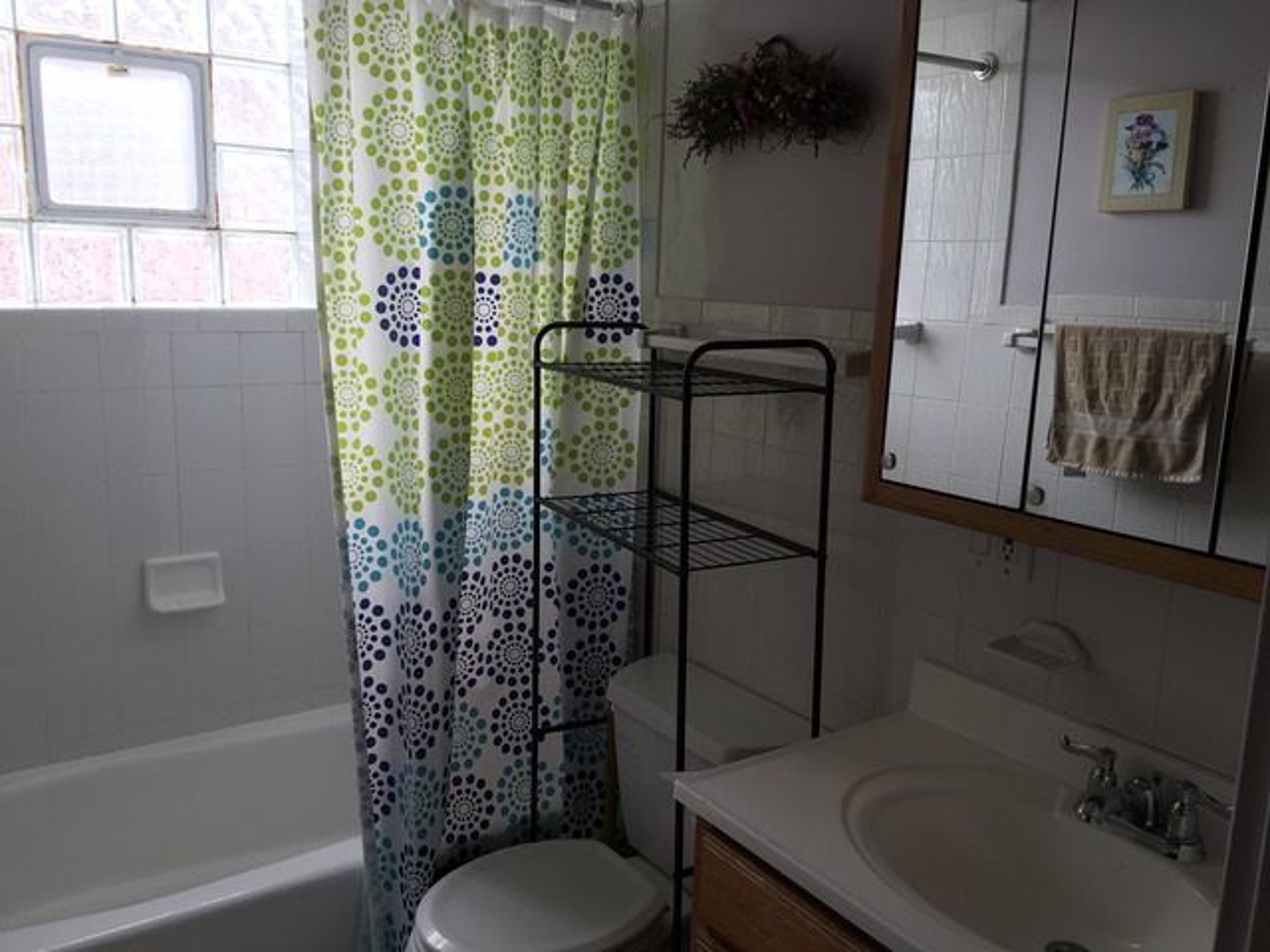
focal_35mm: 29
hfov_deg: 61.7
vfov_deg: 48.2
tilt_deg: -10.8
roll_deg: -1.8
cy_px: 476
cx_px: 635
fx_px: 1064
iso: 25
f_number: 2.2
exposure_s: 1/40
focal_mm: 4.15
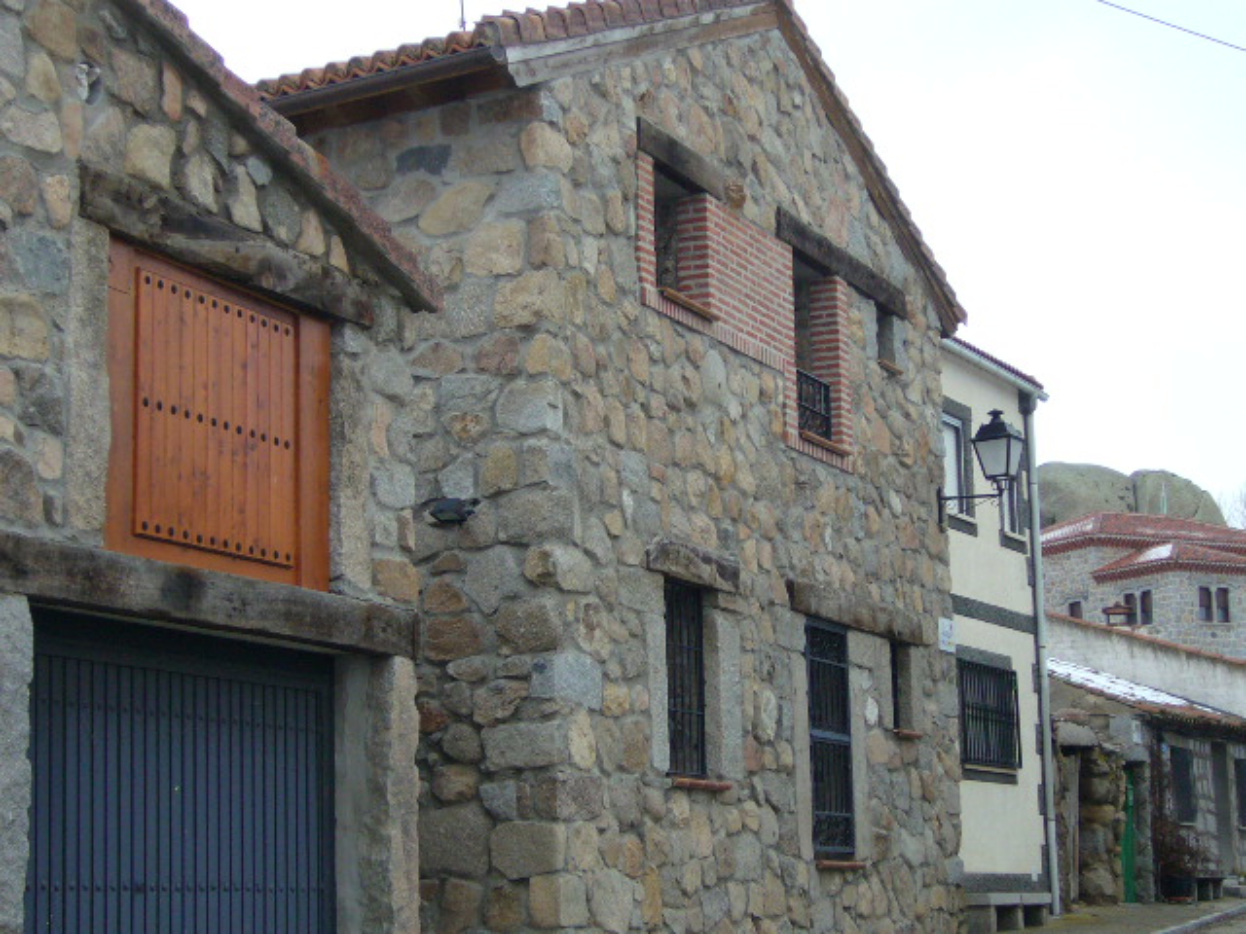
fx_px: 2700
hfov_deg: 26.0
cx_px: 623
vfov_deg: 19.6
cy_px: 467
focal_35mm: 75
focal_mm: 9.1
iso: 100
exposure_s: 1/250
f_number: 3.5
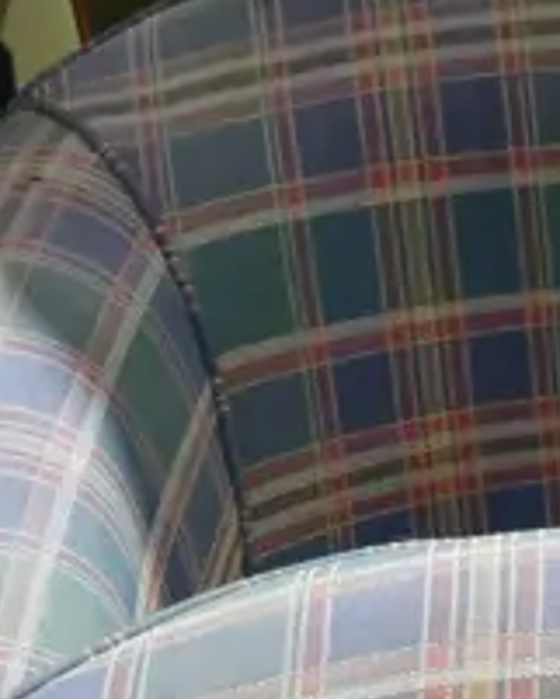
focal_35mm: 139
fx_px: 2878
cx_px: 843
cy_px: 1029
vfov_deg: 13.1
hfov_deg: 10.7
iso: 500
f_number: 3.5
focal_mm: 14
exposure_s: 1/60
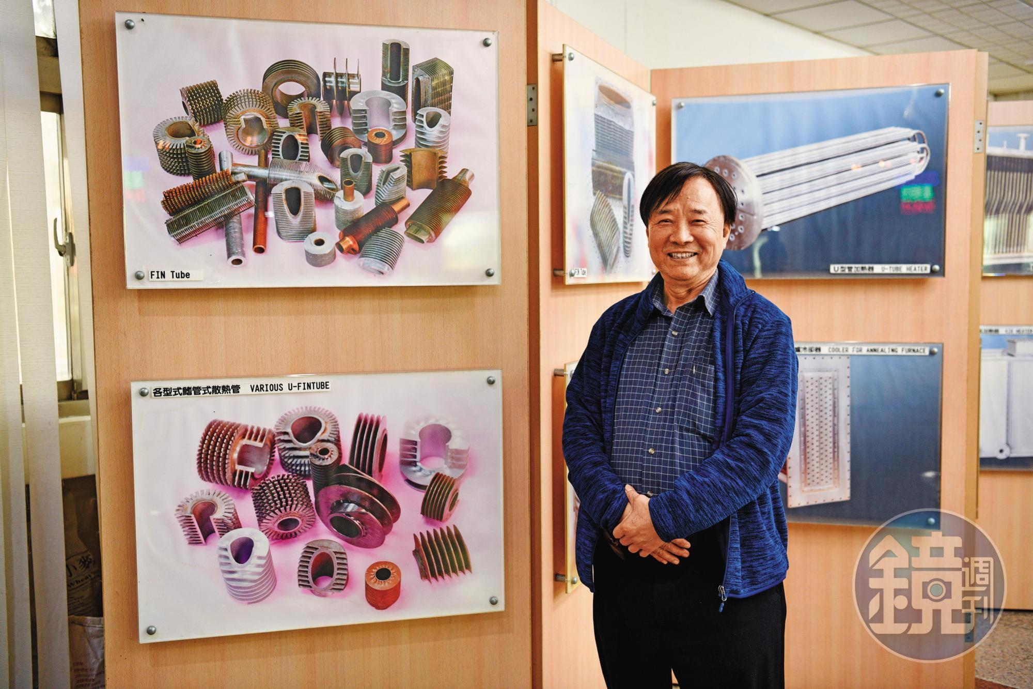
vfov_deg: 36.9
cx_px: 516
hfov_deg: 53.1
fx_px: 1033
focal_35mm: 36
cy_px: 344
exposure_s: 1/60
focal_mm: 36
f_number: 3.3
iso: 800
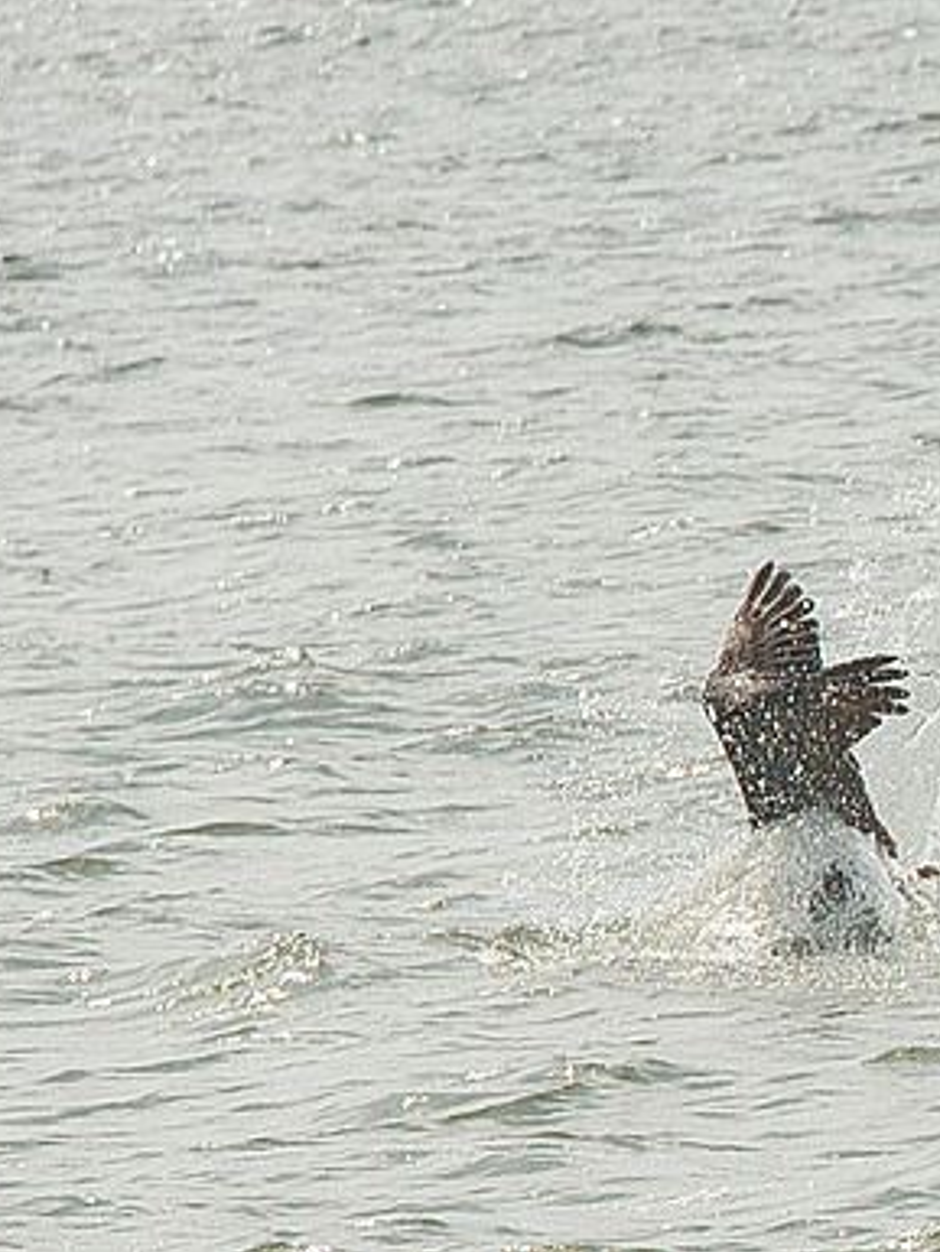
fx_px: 41579
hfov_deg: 1.3
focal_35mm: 1149
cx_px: 2120
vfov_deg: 1.7
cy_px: 1292
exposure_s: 1/2500
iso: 800
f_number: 10
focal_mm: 200
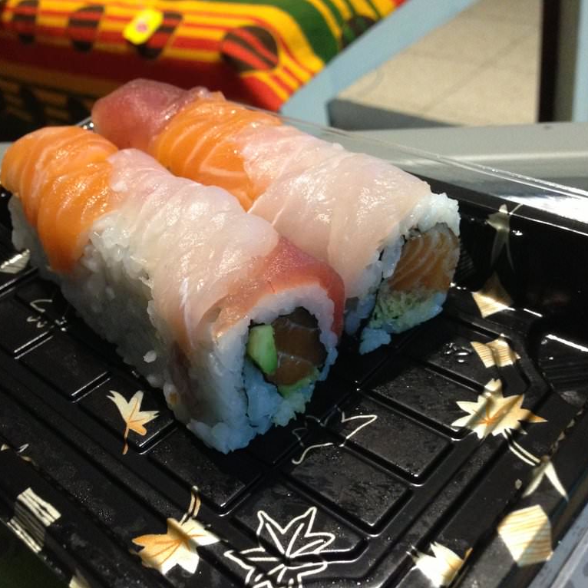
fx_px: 749
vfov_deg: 42.8
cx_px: 265
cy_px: 294
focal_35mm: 39
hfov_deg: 42.8
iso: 400
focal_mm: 4.13
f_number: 2.4
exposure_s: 1/15
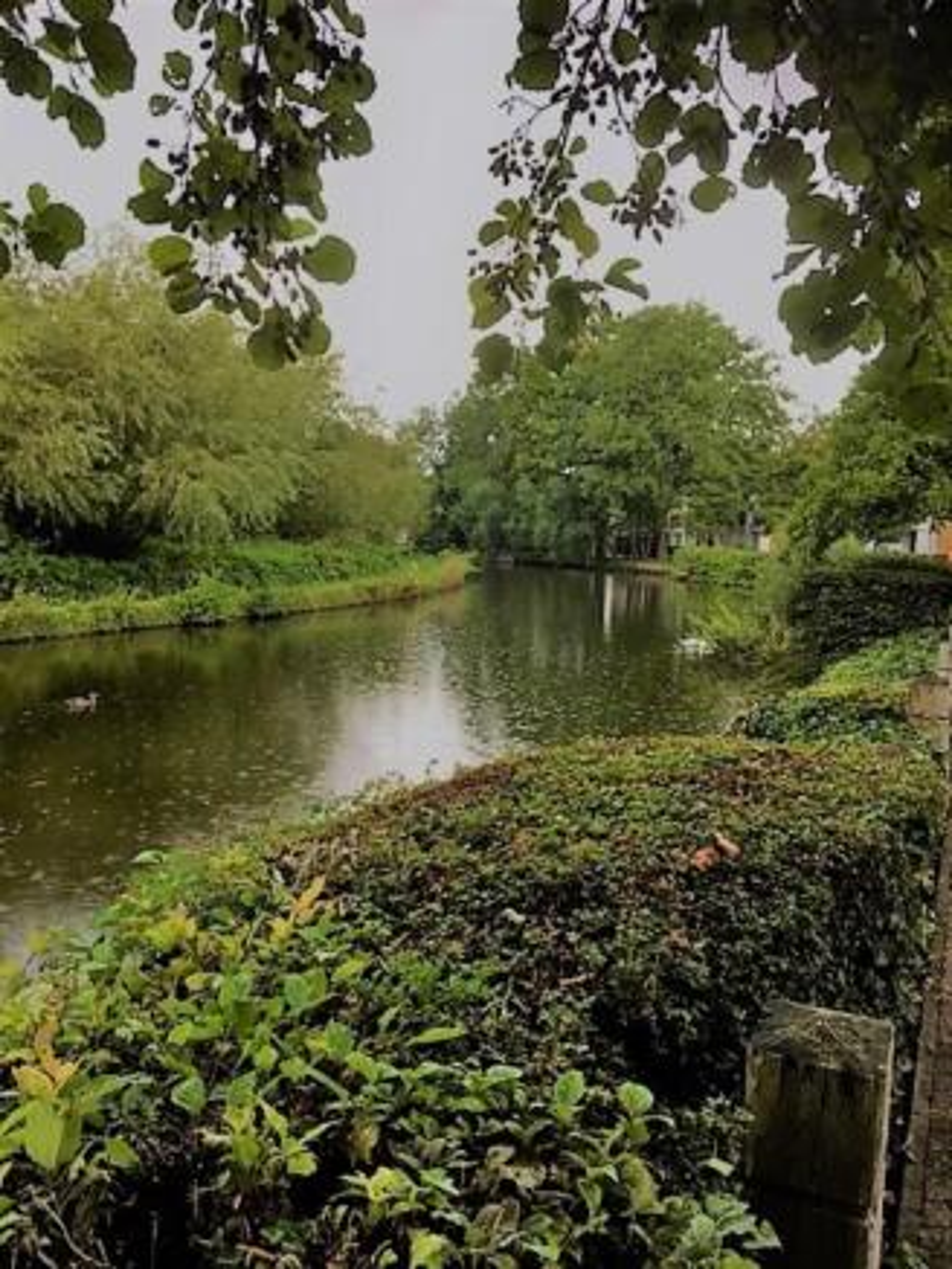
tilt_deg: -4.9
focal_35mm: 29
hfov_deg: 48.2
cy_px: 634
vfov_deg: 61.6
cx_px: 476
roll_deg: -1.8
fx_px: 1063
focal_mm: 4.15
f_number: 2.2
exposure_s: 1/100
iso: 40
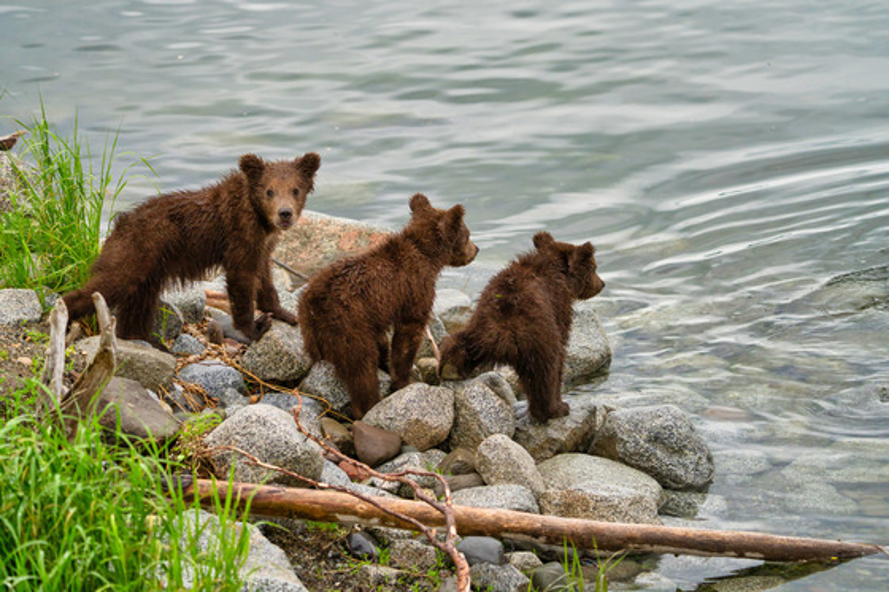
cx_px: 444
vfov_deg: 6.9
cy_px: 296
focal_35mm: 200
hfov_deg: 10.3
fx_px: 4937
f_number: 5.6
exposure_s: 1/1000
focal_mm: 200
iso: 640
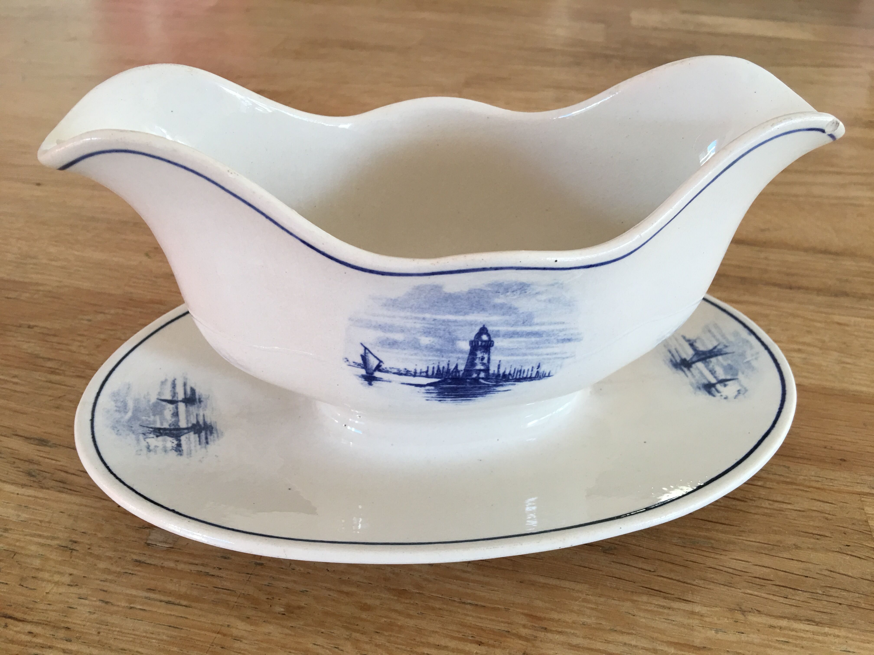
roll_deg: -1.9
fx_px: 732
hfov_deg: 61.7
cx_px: 437
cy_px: 328
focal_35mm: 29
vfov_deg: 48.2
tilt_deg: -36.5
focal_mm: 4.15
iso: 32
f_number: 2.2
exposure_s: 1/33
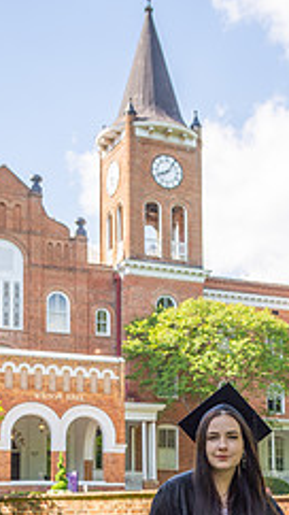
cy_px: 426
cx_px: 221
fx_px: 954
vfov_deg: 29.3
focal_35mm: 70
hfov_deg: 17.1
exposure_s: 1/640
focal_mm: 24
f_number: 4
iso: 100
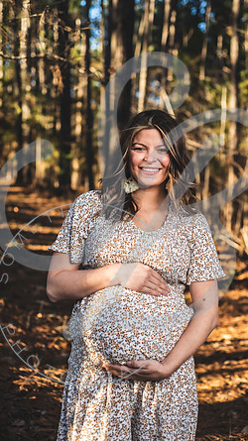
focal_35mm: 53
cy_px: 219
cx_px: 131
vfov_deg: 39.2
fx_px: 620
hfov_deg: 22.6
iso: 100
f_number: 2.8
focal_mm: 50
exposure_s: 1/200
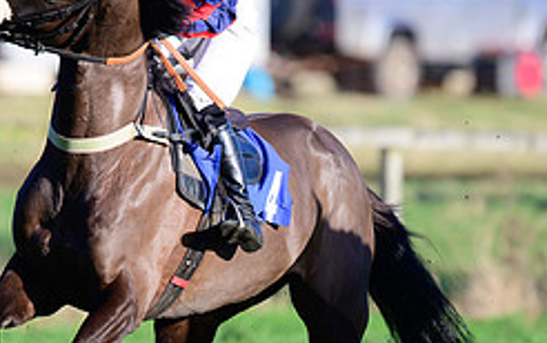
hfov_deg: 2.2
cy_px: 151
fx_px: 14318
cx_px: 196
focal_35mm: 960
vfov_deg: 1.4
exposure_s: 1/2000
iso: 400
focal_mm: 400
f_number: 5
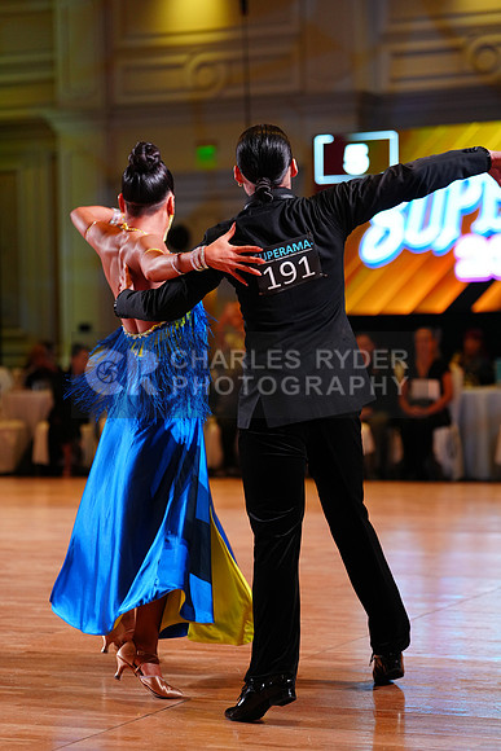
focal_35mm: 95
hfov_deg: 14.4
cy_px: 376
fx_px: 1982
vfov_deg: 21.5
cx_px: 250
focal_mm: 95
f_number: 2.8
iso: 1600
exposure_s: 1/400
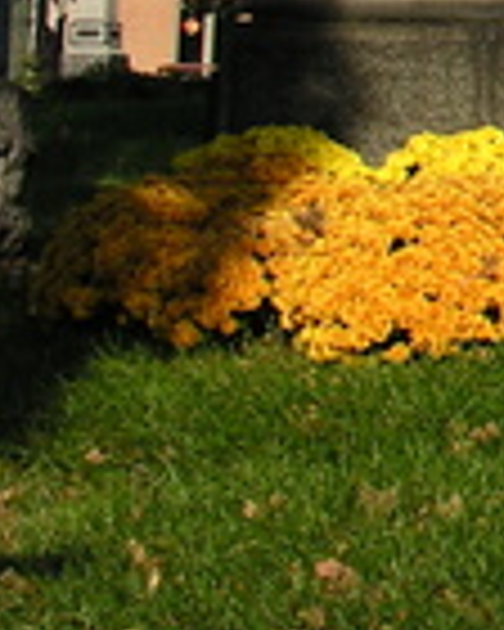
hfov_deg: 6.0
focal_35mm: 238
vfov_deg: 8.0
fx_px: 4438
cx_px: 1566
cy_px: -306
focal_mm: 11
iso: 50
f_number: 4.6
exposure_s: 1/370
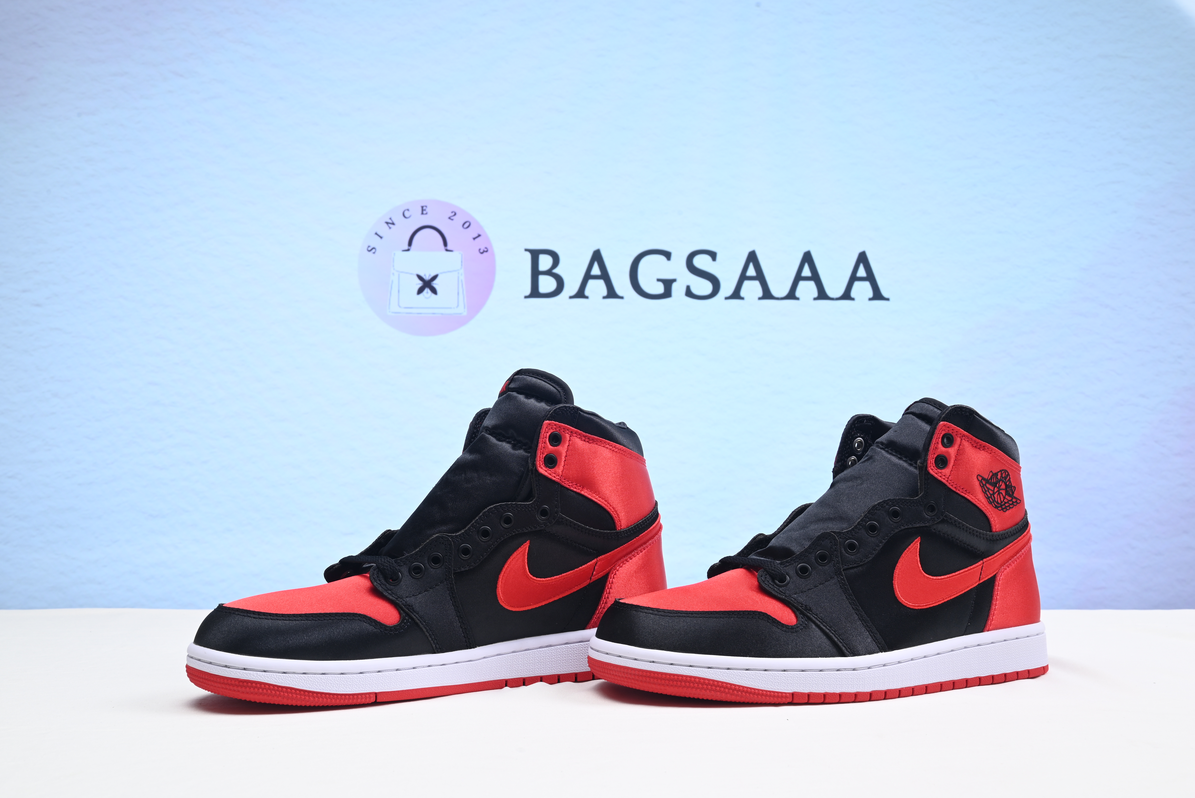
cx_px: 598
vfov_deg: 35.1
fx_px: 1262
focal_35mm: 38
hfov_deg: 50.7
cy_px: 399
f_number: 16
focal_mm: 38
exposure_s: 1/2
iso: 100
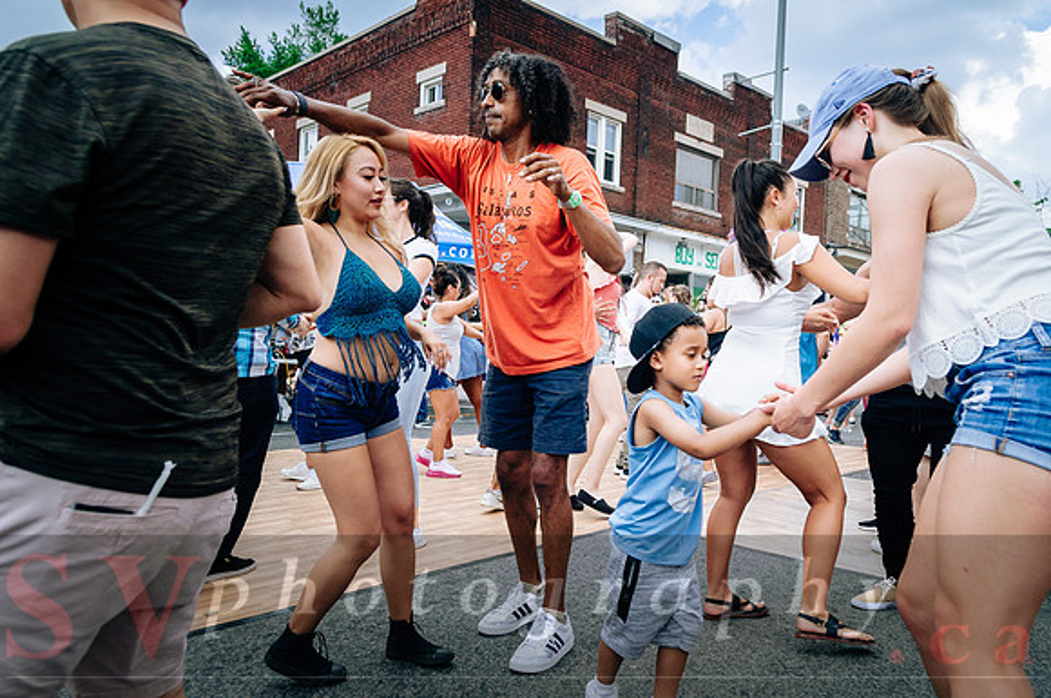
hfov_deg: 70.5
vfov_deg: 50.3
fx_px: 743
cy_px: 349
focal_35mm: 26
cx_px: 526
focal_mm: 17
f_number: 4
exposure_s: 1/1250
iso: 100
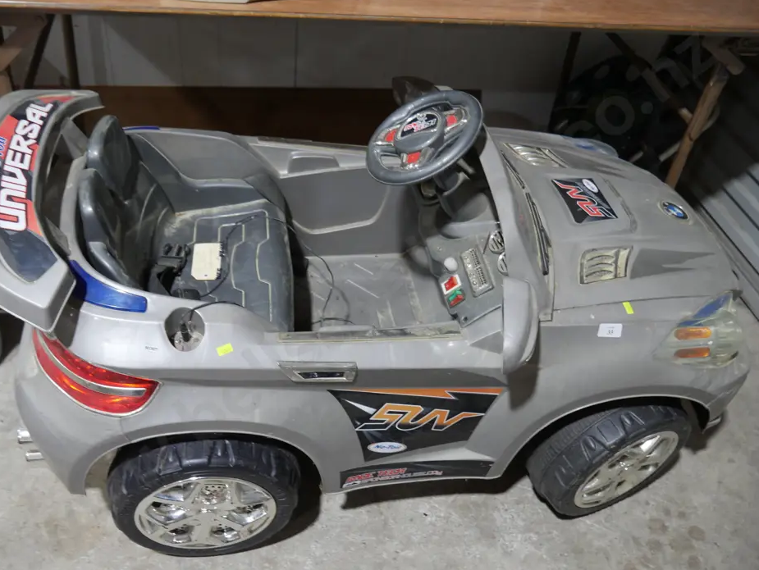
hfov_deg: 58.3
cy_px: 297
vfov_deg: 45.5
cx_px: 372
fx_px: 680
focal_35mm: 31
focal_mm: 14
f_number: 3.5
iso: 320
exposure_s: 1/60
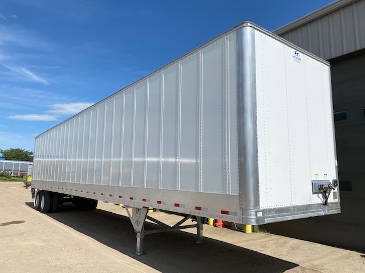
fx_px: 274
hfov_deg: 67.3
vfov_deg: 53.1
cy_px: 136
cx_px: 182
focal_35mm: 26
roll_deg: -1.6
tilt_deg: +10.8
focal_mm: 4.25
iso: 32
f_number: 1.8
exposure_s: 1/5236
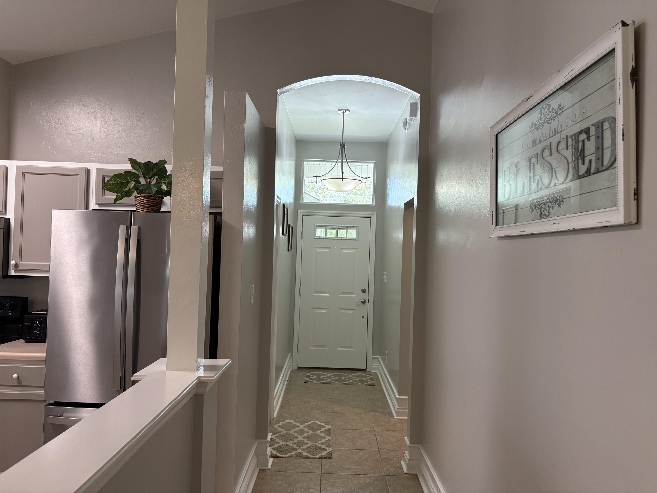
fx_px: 493
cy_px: 246
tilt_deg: +0.9
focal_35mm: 26
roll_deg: -1.1
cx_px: 328
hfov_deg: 67.3
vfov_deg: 53.1
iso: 125
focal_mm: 5.96
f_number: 1.6
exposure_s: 1/150
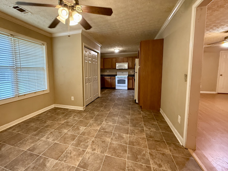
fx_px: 105
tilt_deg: -5.7
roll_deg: +0.2
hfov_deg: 94.0
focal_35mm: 16
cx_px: 99
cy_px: 81
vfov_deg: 78.0
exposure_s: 1/60
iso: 500
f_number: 2.2
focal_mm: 2.22
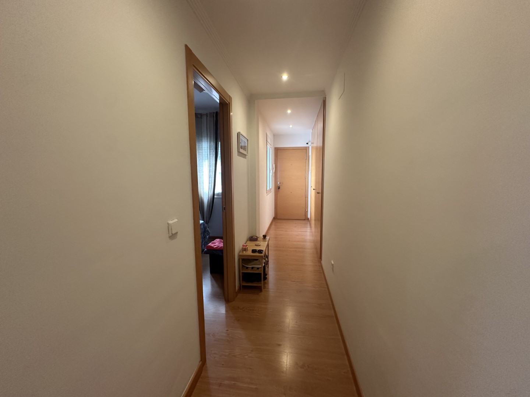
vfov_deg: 85.7
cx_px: 265
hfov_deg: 102.1
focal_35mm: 14
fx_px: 214
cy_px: 198
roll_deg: +1.5
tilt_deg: -0.6
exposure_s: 1/100
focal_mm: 2.22
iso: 200
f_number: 2.2
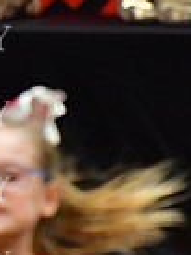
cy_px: 1
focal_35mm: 1223
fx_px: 8984
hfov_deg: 1.2
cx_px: -258
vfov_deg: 1.6
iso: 4000
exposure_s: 1/500
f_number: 3.5
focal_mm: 200
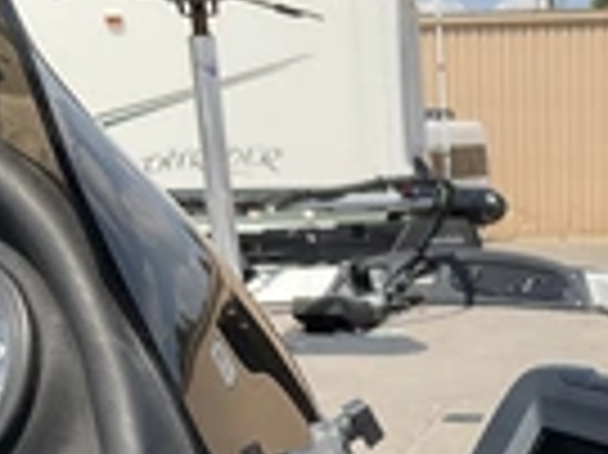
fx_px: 1509
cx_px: 554
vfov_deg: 15.9
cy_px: 656
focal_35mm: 86
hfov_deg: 22.2
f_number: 1.8
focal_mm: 3
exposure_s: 1/1675
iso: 25
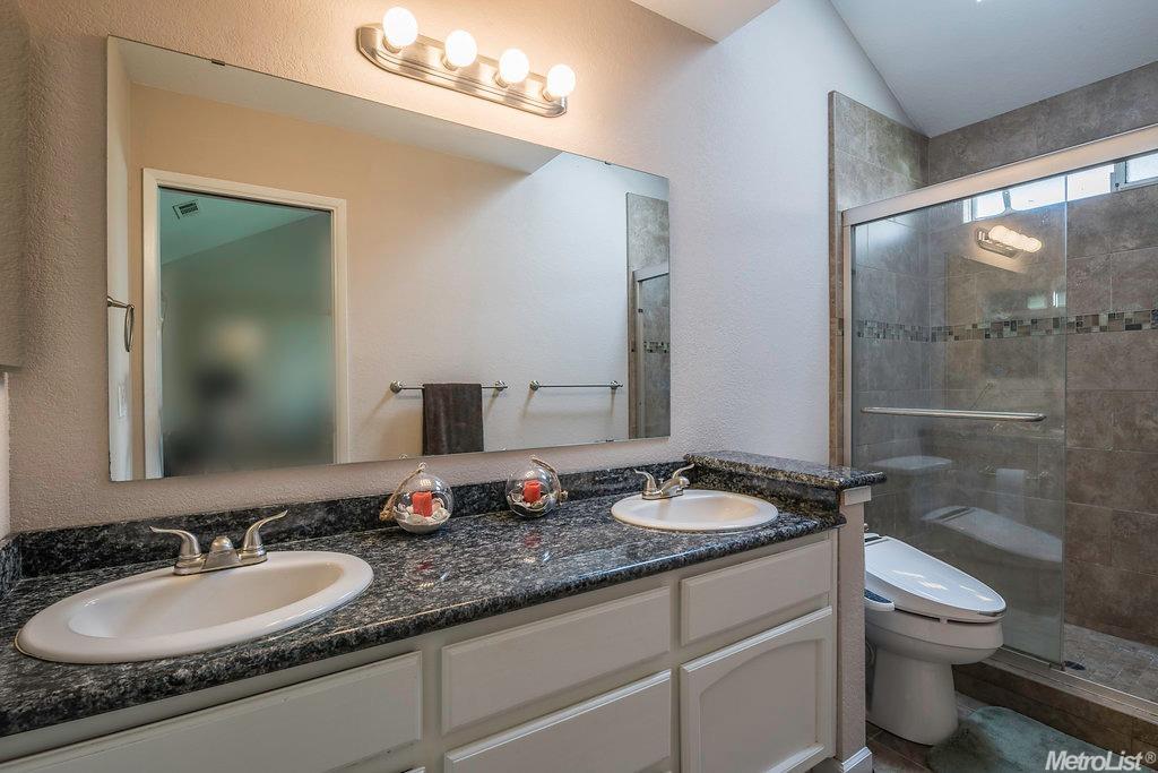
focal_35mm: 17
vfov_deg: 70.5
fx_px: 547
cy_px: 386
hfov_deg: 93.3
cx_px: 579
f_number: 11
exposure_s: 1/2
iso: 100
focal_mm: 17
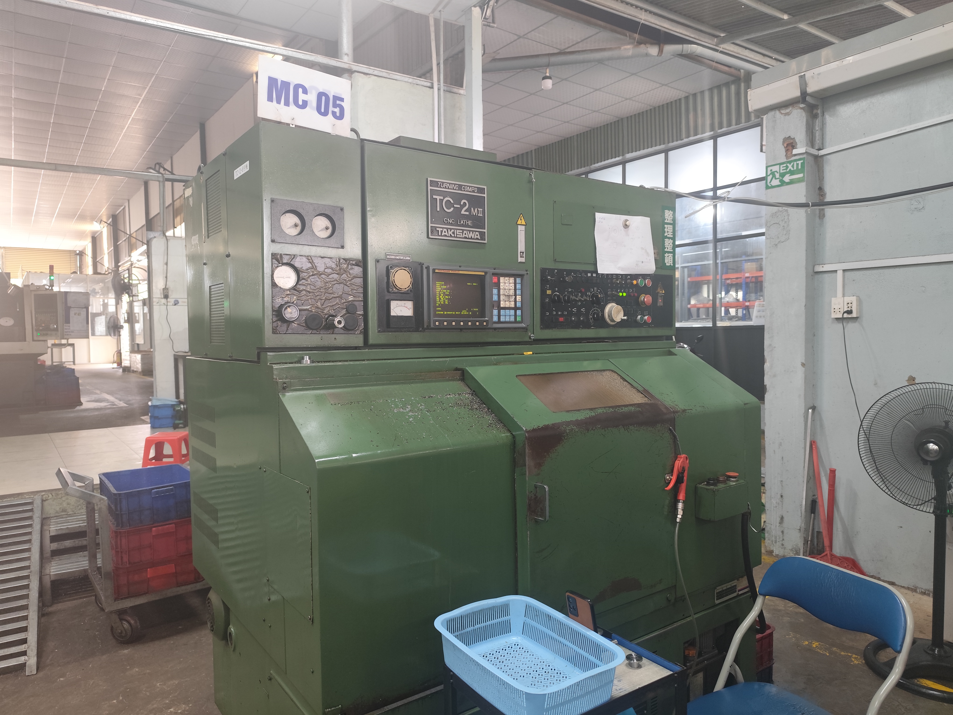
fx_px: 633
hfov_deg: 73.9
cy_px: 358
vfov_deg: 58.9
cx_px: 476
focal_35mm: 23
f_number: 1.65
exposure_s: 1/50
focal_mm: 6.14
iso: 500
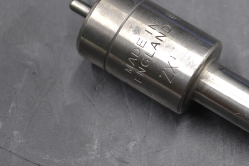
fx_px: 1107
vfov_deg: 8.6
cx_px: 200
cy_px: 80
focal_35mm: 160
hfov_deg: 12.8
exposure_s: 1/40
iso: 400
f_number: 5.6
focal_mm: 55
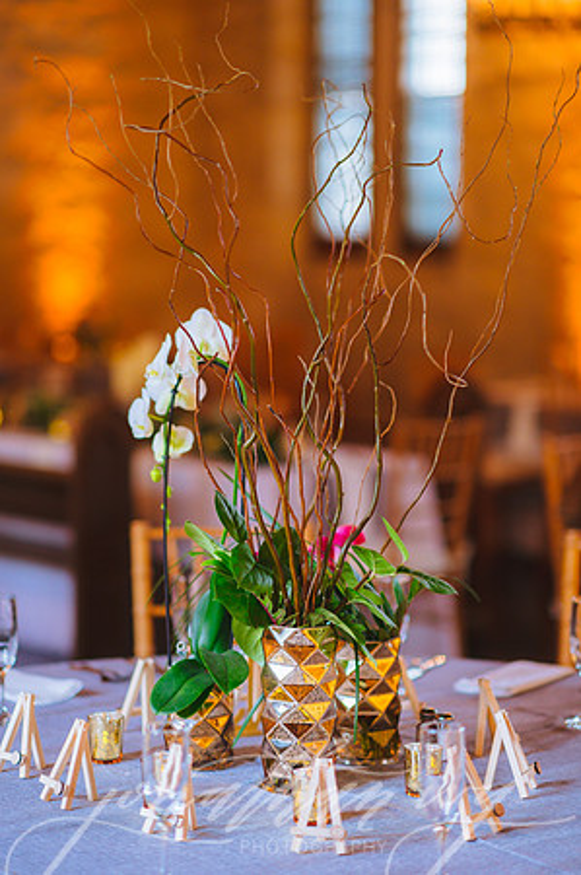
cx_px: 290
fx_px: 2062
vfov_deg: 23.9
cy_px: 438
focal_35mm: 85
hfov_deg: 16.0
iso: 800
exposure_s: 1/320
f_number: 1.6
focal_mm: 85
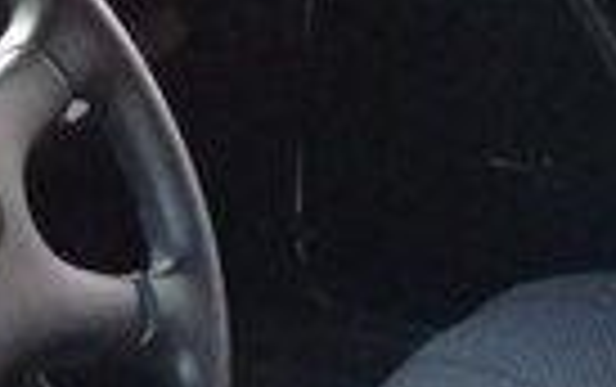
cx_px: 202
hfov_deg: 17.5
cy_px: 536
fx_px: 2000
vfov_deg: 10.7
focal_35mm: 119
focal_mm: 3.3
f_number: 2.2
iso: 400
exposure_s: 1/17
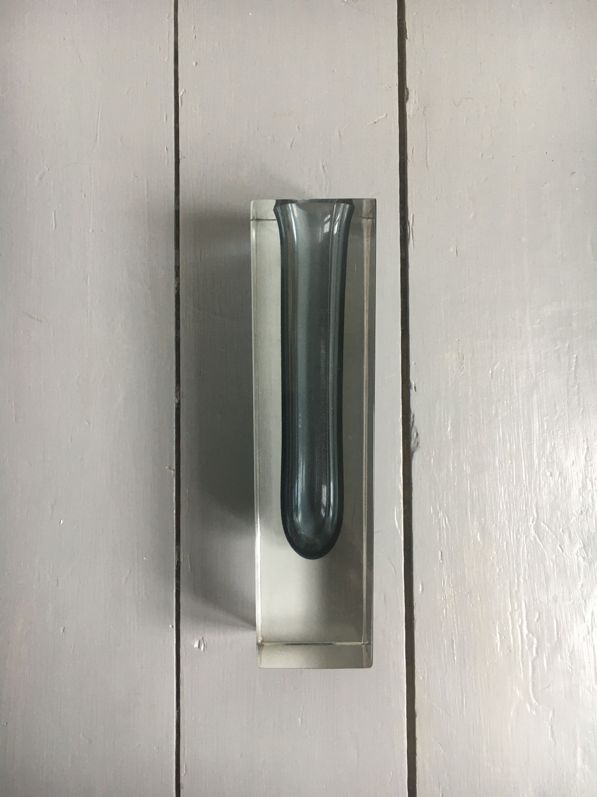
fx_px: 667
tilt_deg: -88.8
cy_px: 398
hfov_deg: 48.2
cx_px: 298
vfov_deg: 61.7
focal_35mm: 29
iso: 100
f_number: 2.2
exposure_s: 1/33
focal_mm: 4.15
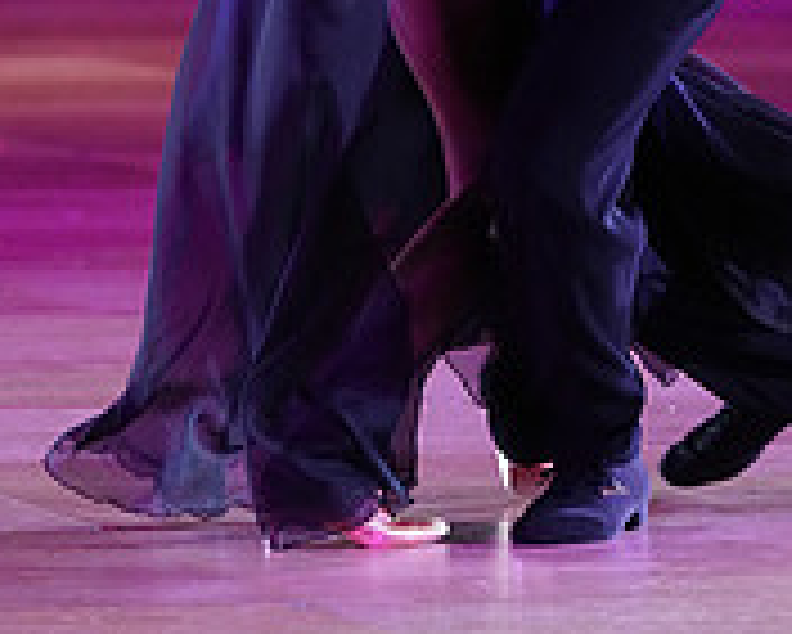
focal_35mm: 502
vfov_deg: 3.1
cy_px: -333
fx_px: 11773
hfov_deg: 3.9
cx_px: 529
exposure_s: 1/400
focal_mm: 162
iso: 3200
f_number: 4
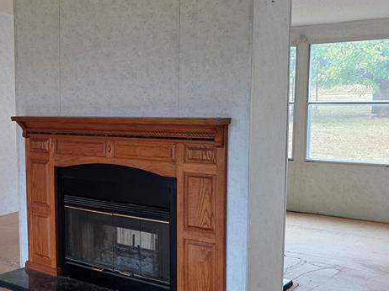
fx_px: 573
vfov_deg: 28.5
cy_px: 156
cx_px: -24
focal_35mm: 51
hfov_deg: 33.4
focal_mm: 6.3
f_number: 1.7
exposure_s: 1/120
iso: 400
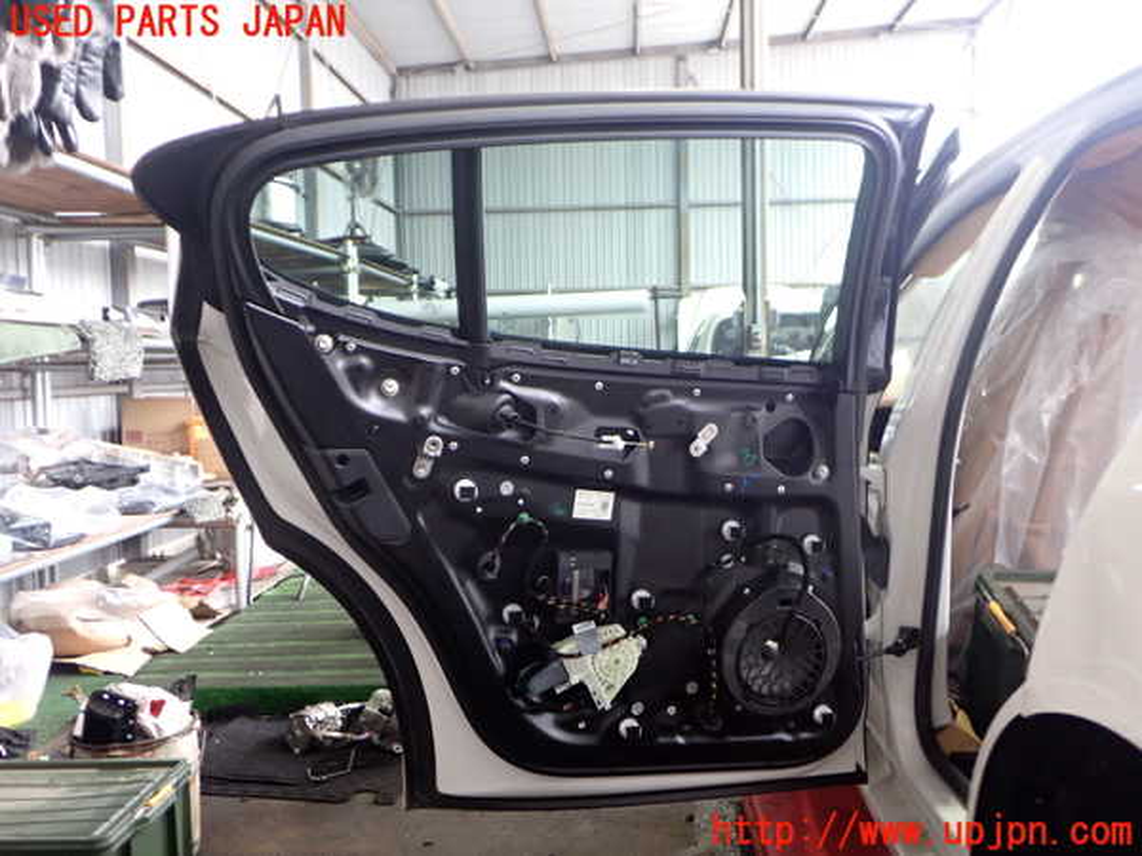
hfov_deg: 60.0
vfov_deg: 46.8
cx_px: 571
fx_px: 990
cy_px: 428
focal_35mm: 30
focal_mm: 5.4
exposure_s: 1/30
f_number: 2.3
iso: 200
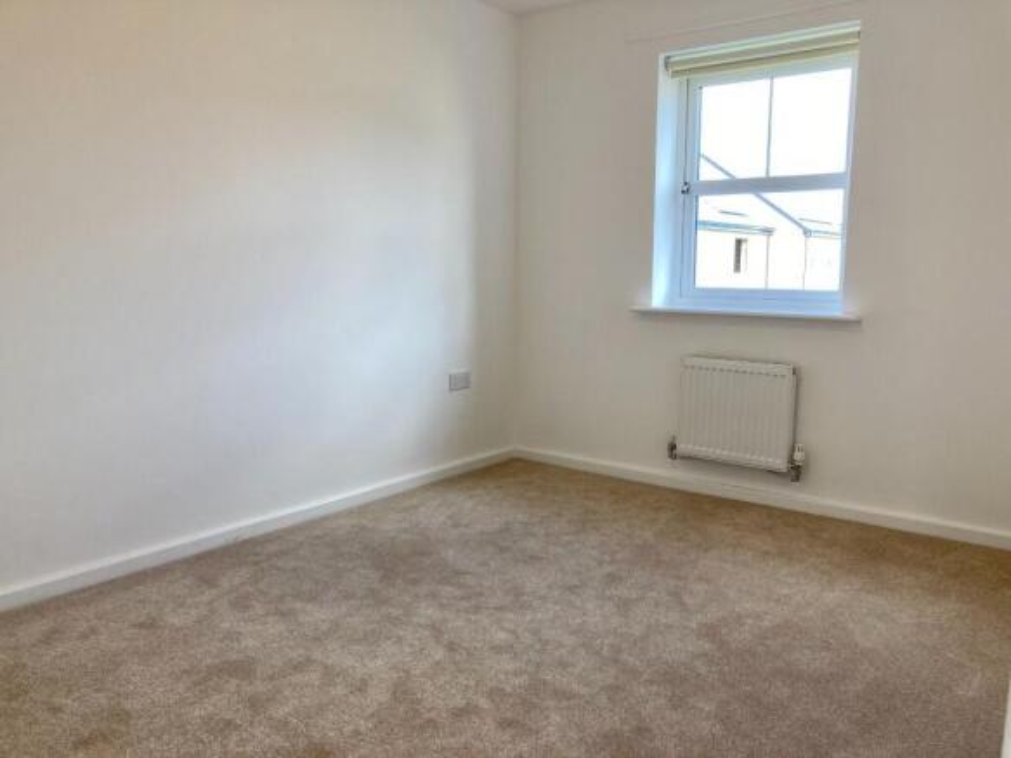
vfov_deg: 49.7
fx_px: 818
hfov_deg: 63.5
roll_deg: -0.8
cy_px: 379
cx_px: 506
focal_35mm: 28
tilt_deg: -8.3
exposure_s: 1/100
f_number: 1.8
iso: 32
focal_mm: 3.99
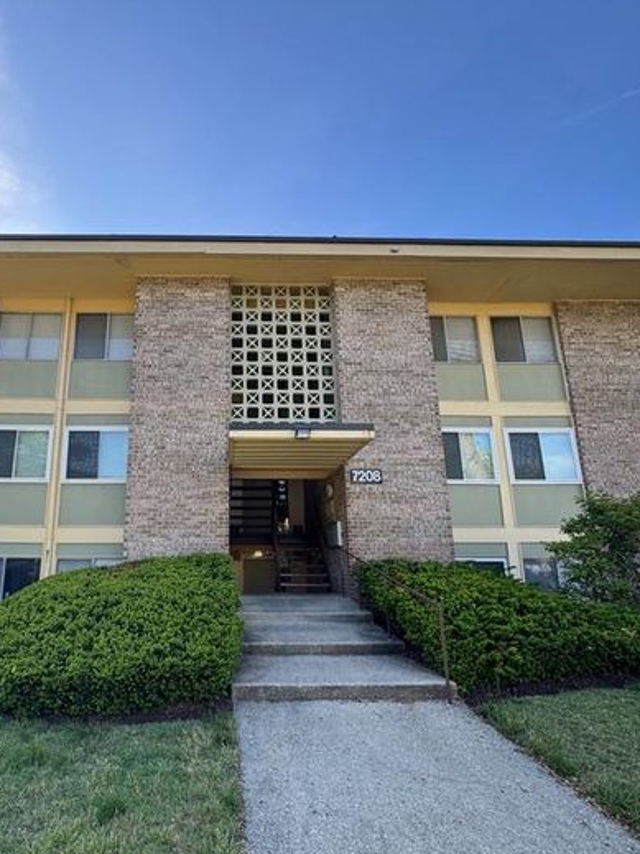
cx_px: 234
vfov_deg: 87.4
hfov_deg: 70.2
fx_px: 444
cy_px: 478
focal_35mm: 18
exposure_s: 1/221
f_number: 2.2
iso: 40
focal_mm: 2.22
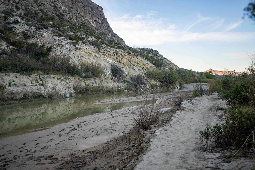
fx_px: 248
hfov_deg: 54.4
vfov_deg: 37.9
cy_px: 85
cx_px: 128
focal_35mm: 35
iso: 400
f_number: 2.8
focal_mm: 35
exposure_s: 1/1250
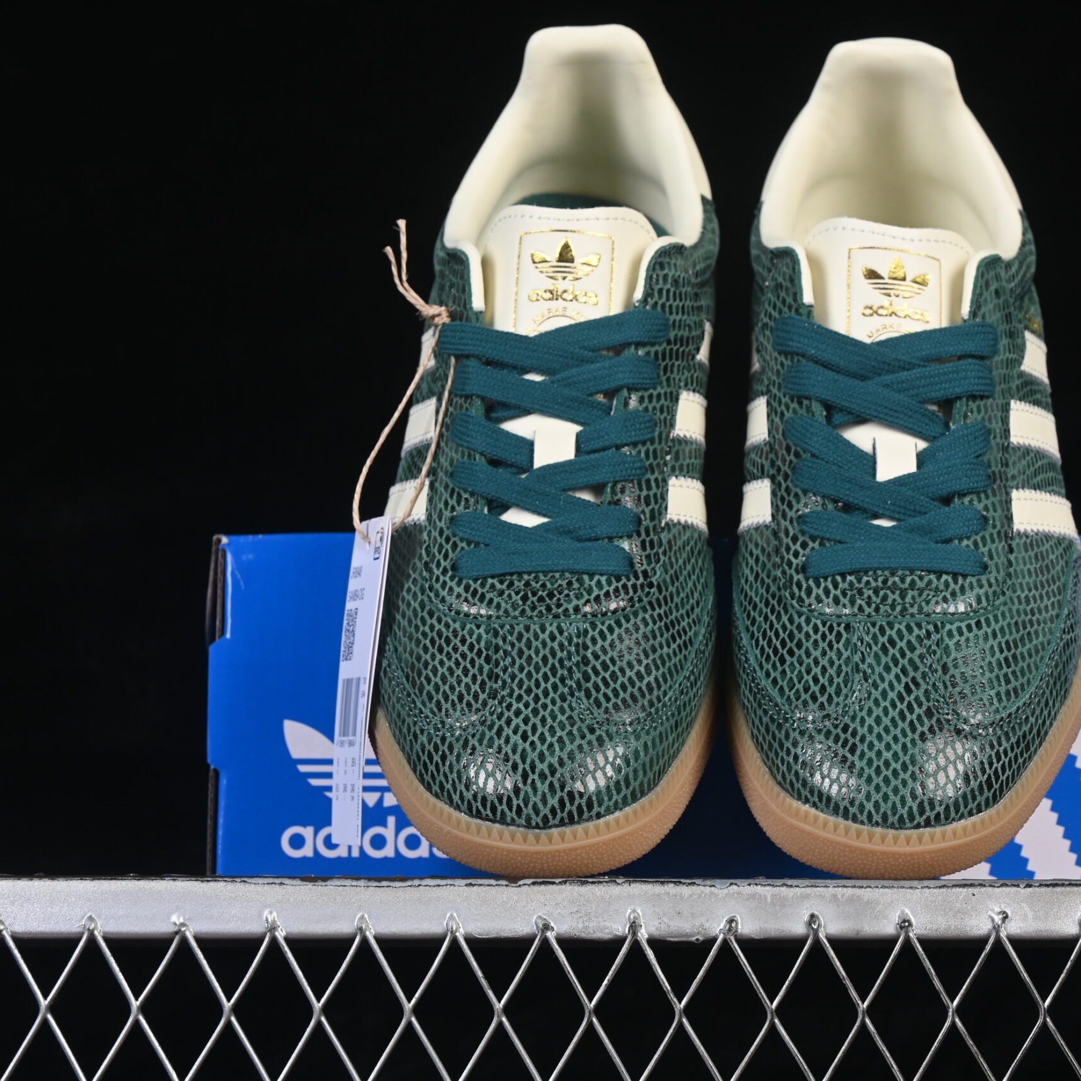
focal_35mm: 96
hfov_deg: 18.0
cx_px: 740
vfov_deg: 18.1
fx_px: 3392
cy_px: 541
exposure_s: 1/80
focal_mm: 50
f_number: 8
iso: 160
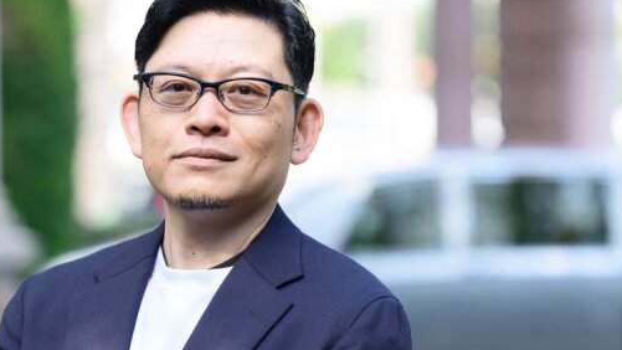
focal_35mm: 230
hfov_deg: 9.4
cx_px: 317
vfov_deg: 5.3
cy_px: 310
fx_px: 3794
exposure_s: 1/160
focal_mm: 105
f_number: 2.8
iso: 250
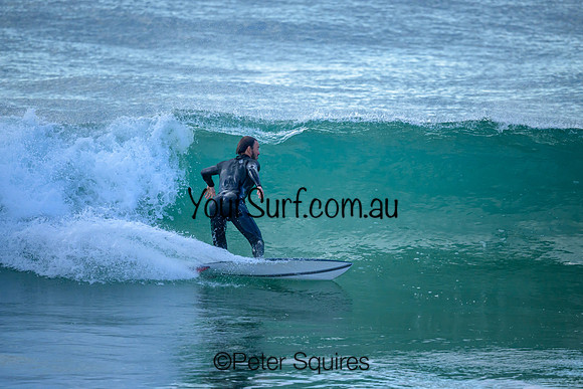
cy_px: 194
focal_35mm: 800
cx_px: 292
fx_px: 12958
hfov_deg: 2.6
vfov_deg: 1.7
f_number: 6.3
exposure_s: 1/2500
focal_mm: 800
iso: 1600
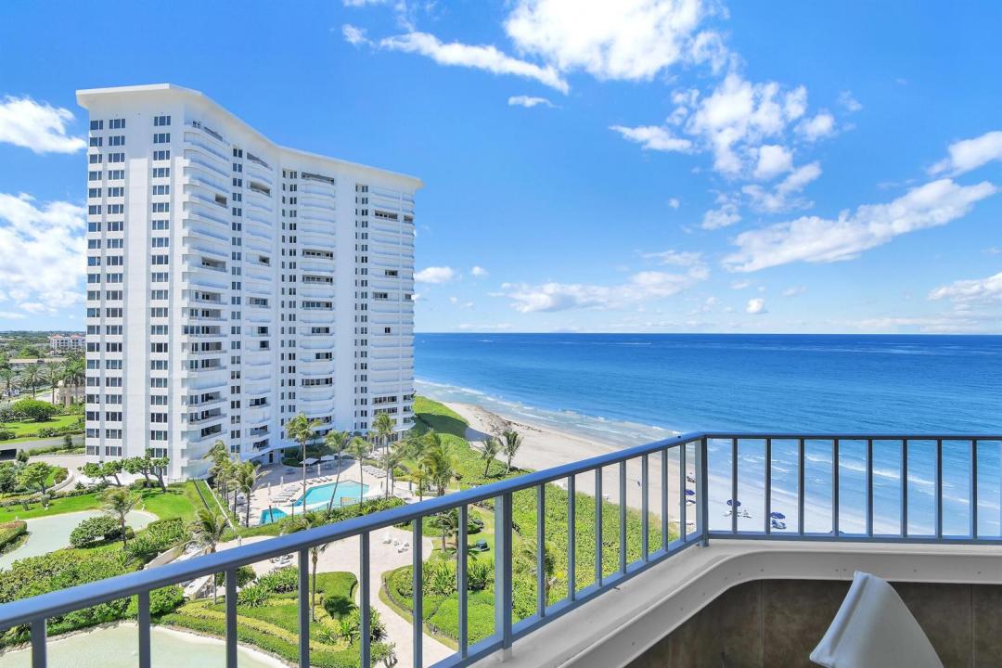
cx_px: 501
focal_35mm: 16
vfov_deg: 73.7
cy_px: 334
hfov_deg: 96.7
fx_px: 445
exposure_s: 1/2000
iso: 400
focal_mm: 16
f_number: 8
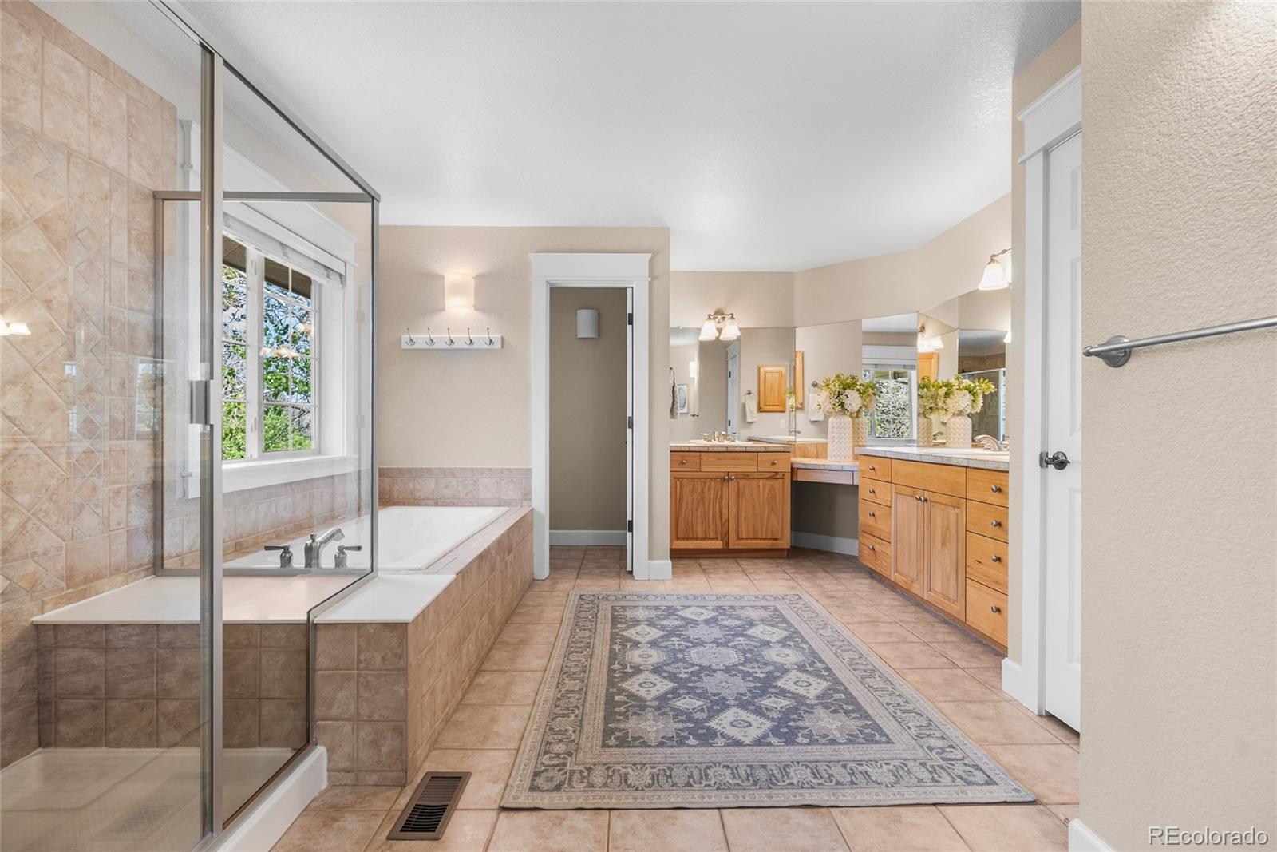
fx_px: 568
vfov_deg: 73.8
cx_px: 638
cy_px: 426
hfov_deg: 96.7
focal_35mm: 16
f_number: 8
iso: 200
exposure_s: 1/1.67
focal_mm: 16
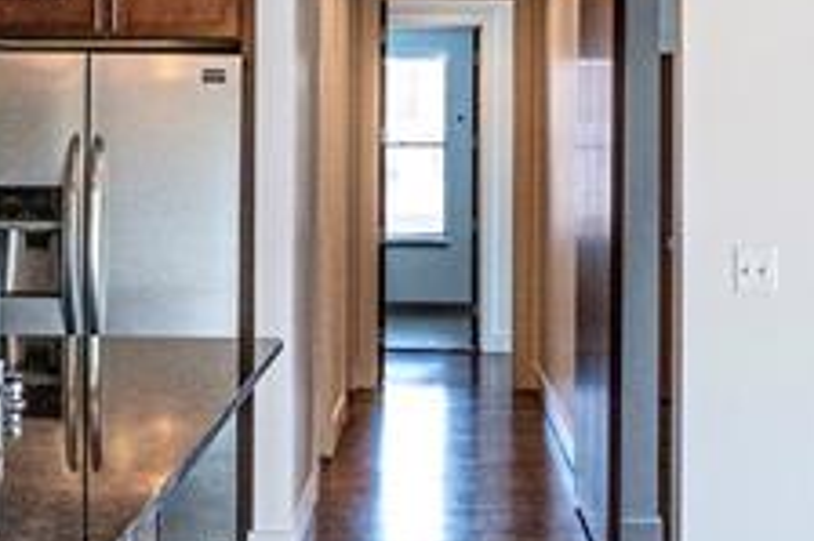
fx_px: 1446
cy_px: 142
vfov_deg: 21.1
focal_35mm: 64
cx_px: 371
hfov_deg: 31.4
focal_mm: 14
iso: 1600
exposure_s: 1/400
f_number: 6.3
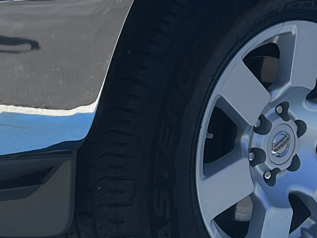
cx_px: 258
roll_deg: +0.7
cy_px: -136
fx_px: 1282
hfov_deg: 14.0
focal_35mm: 140
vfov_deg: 10.2
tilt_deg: -3.3
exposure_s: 1/2994
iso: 50
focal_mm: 5.7
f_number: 1.5
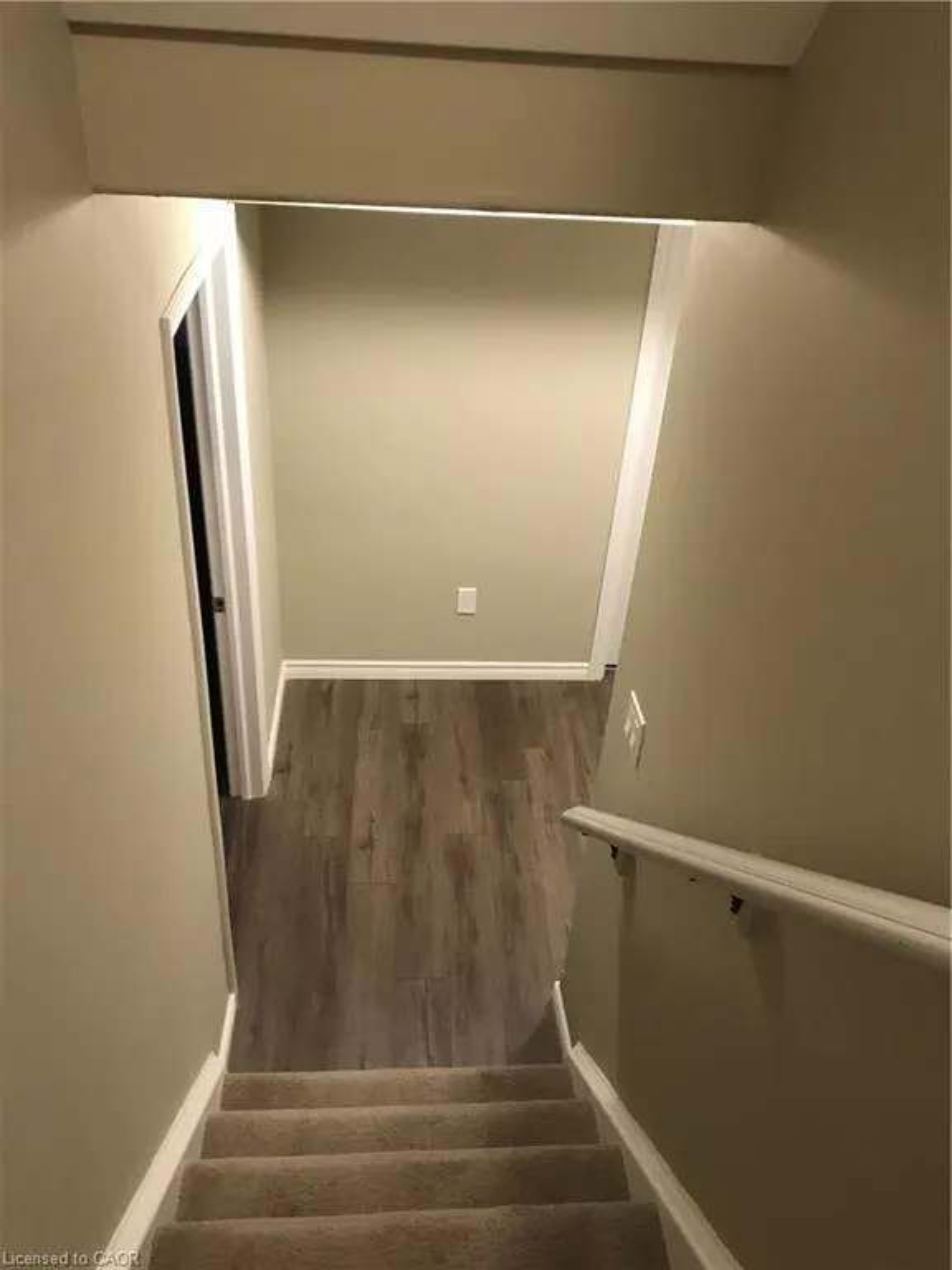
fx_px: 1027
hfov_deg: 49.7
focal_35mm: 28
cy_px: 635
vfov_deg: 63.4
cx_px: 476
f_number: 1.8
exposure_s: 1/15
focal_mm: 3.99
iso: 80
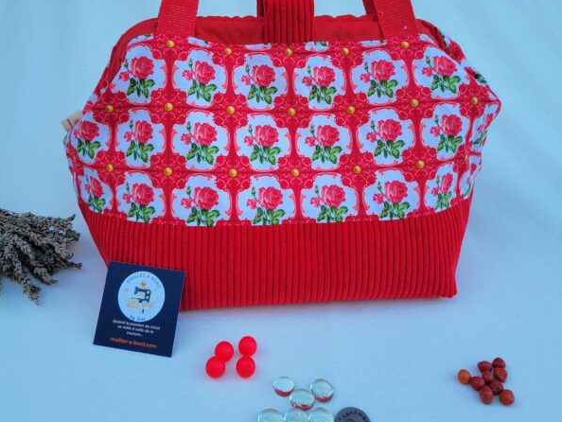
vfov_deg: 39.7
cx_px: 283
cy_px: 111
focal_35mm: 35
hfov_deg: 52.6
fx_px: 568
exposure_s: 1/154
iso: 40
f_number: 1.8
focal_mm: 5.4
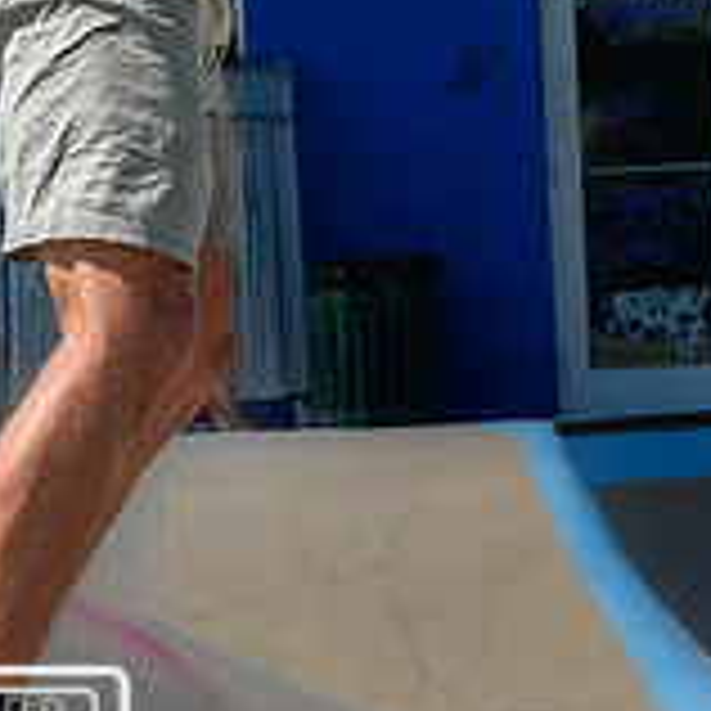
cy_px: 122
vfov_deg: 4.6
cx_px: 340
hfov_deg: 4.6
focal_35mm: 381
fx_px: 8854
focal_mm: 70
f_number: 7.1
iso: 200
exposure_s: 1/800
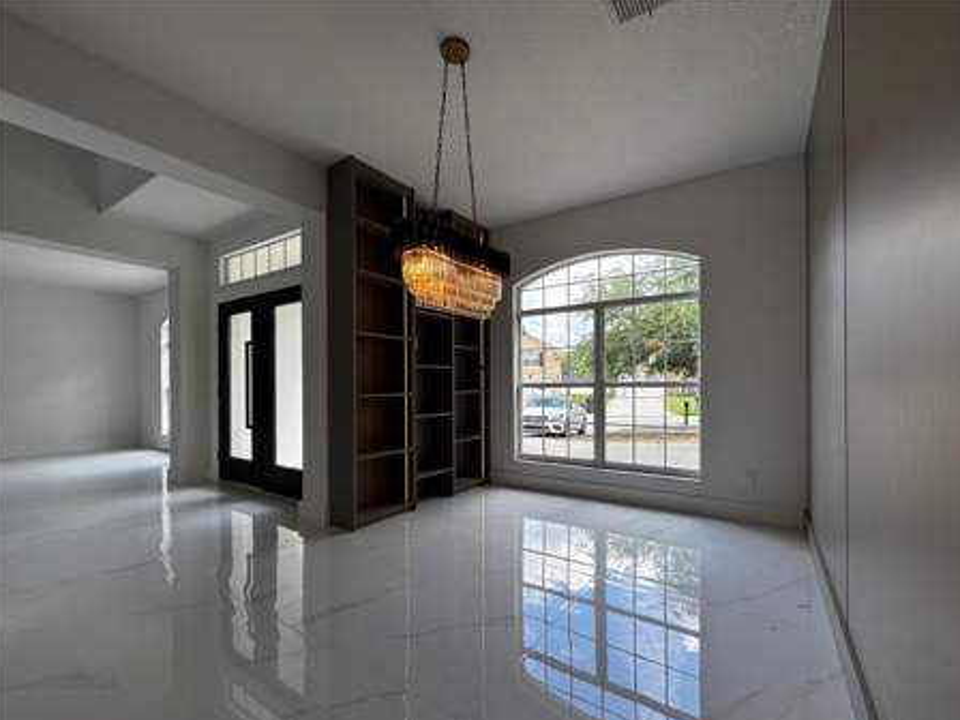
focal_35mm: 15
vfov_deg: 81.6
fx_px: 416
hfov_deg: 98.1
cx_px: 506
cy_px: 384
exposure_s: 1/236
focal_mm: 2.22
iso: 40
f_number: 2.2
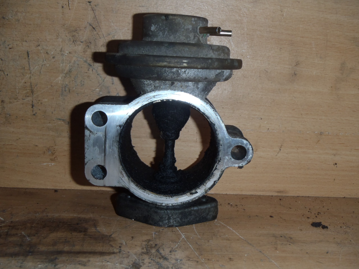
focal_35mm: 38
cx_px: 180
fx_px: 394
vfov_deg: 37.7
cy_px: 134
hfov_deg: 49.0
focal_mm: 6.83
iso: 100
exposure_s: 1/40
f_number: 4.6
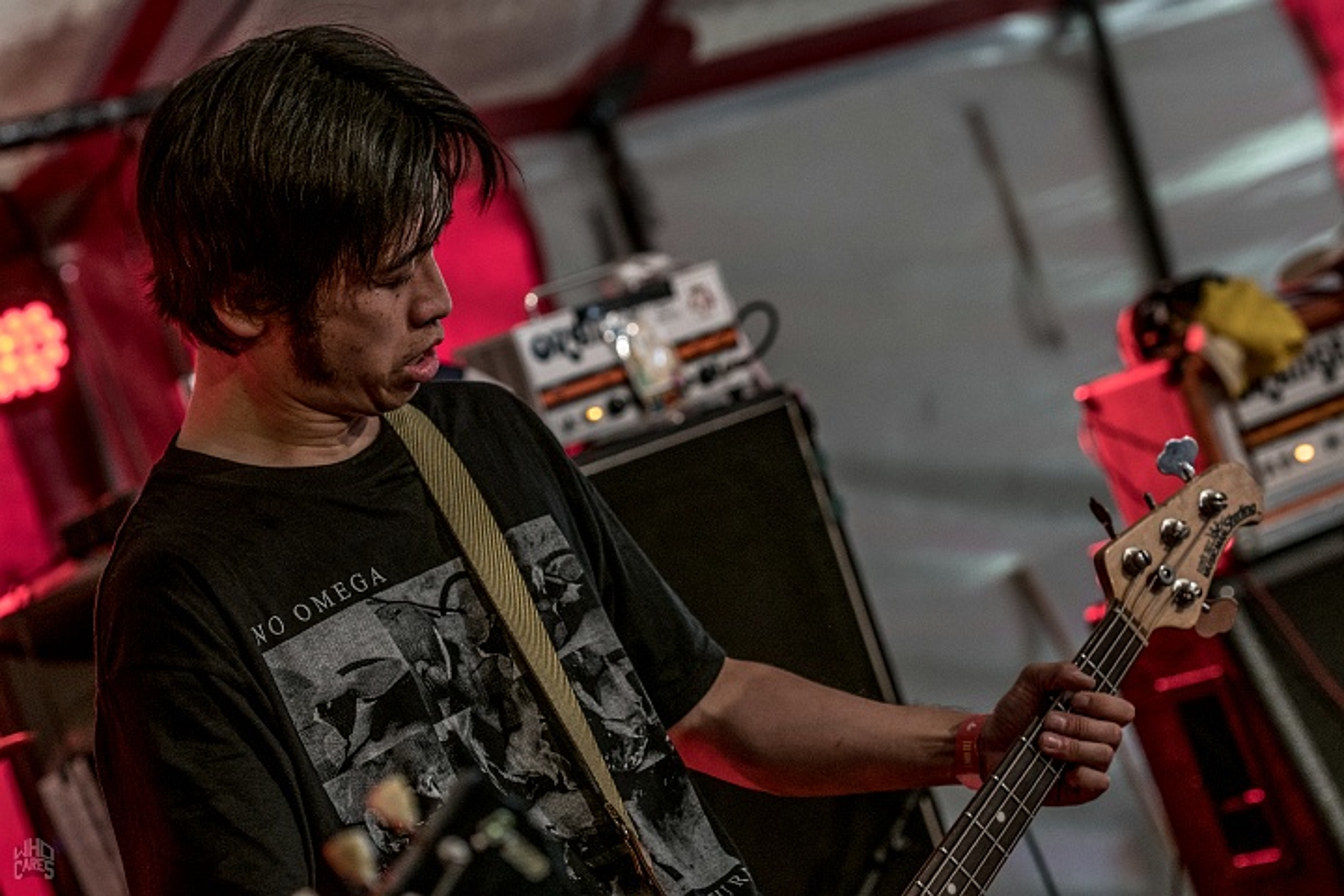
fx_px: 5040
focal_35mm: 135
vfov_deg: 10.2
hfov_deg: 15.2
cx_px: 672
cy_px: 448
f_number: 4.5
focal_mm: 90
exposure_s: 1/320
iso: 640
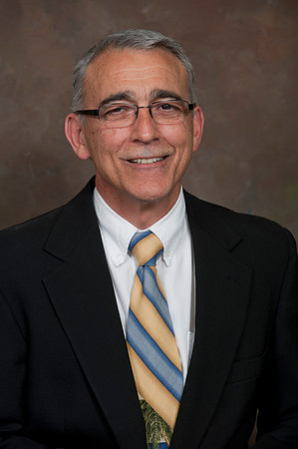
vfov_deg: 11.8
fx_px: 2178
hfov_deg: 7.8
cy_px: 224
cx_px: 149
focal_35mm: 175
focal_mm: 175
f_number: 5.6
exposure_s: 1/125
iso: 320
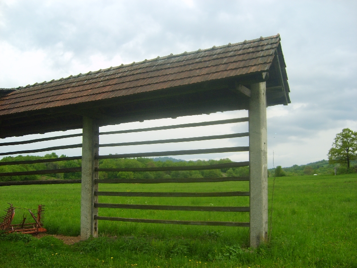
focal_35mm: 35
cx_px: 178
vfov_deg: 40.7
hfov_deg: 52.6
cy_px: 134
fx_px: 361
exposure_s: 1/125
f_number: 2.8
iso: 50
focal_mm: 5.8
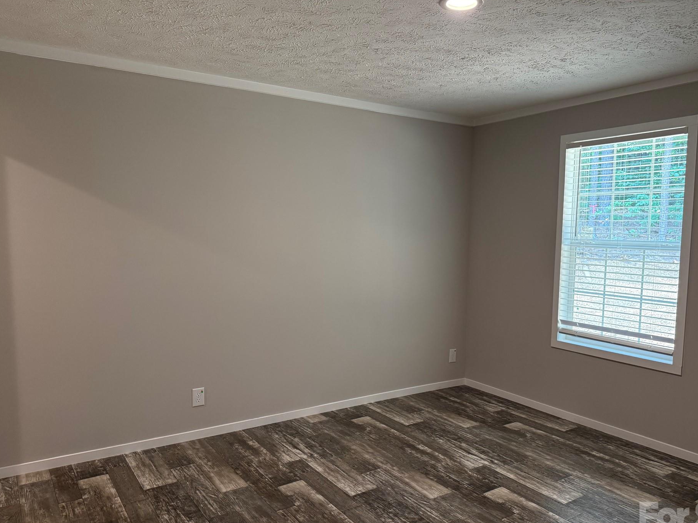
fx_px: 544
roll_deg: -1.2
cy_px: 283
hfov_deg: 65.3
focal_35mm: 27
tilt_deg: -5.4
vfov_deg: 51.3
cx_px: 369
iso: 320
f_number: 1.78
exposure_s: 1/120
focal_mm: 6.76
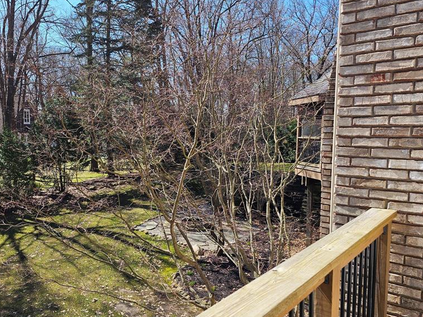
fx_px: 379
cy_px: 170
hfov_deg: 57.7
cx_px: 161
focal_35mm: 31
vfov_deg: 45.4
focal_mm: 6.3
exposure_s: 1/325
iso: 10
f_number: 1.7
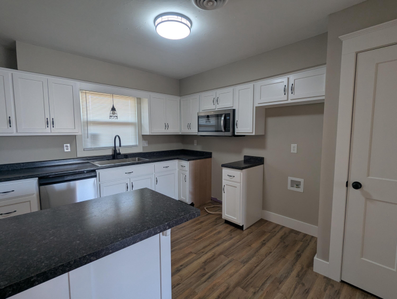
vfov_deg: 78.2
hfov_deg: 94.4
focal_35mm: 16
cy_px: 150
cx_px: 198
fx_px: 184
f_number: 2.2
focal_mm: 2.35
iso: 52
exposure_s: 1/60
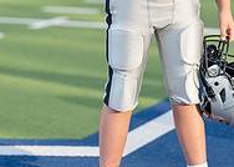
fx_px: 1076
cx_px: 171
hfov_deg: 12.4
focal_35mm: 162
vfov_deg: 8.8
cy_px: -7
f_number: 1.2
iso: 100
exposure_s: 1/2500
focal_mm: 50
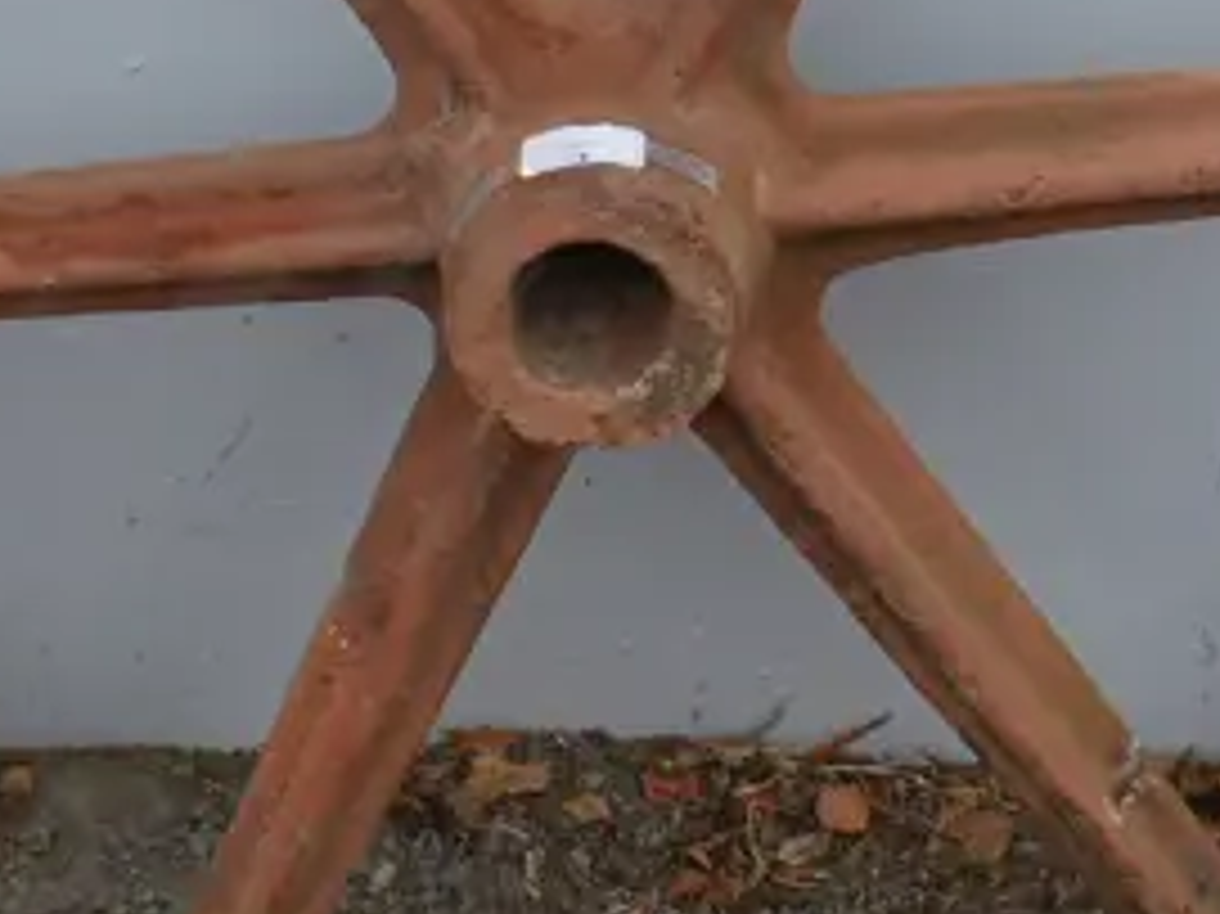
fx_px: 4263
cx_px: 635
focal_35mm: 121
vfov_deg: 12.1
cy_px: 77
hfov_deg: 16.3
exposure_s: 1/60
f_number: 5
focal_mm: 16
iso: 400
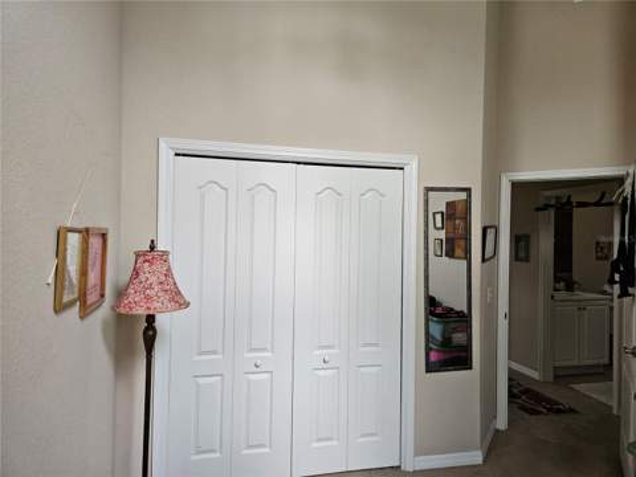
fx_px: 423
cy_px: 238
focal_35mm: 23
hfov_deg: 73.9
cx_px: 318
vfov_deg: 58.9
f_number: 1.8
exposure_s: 1/170
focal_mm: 5.4
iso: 320
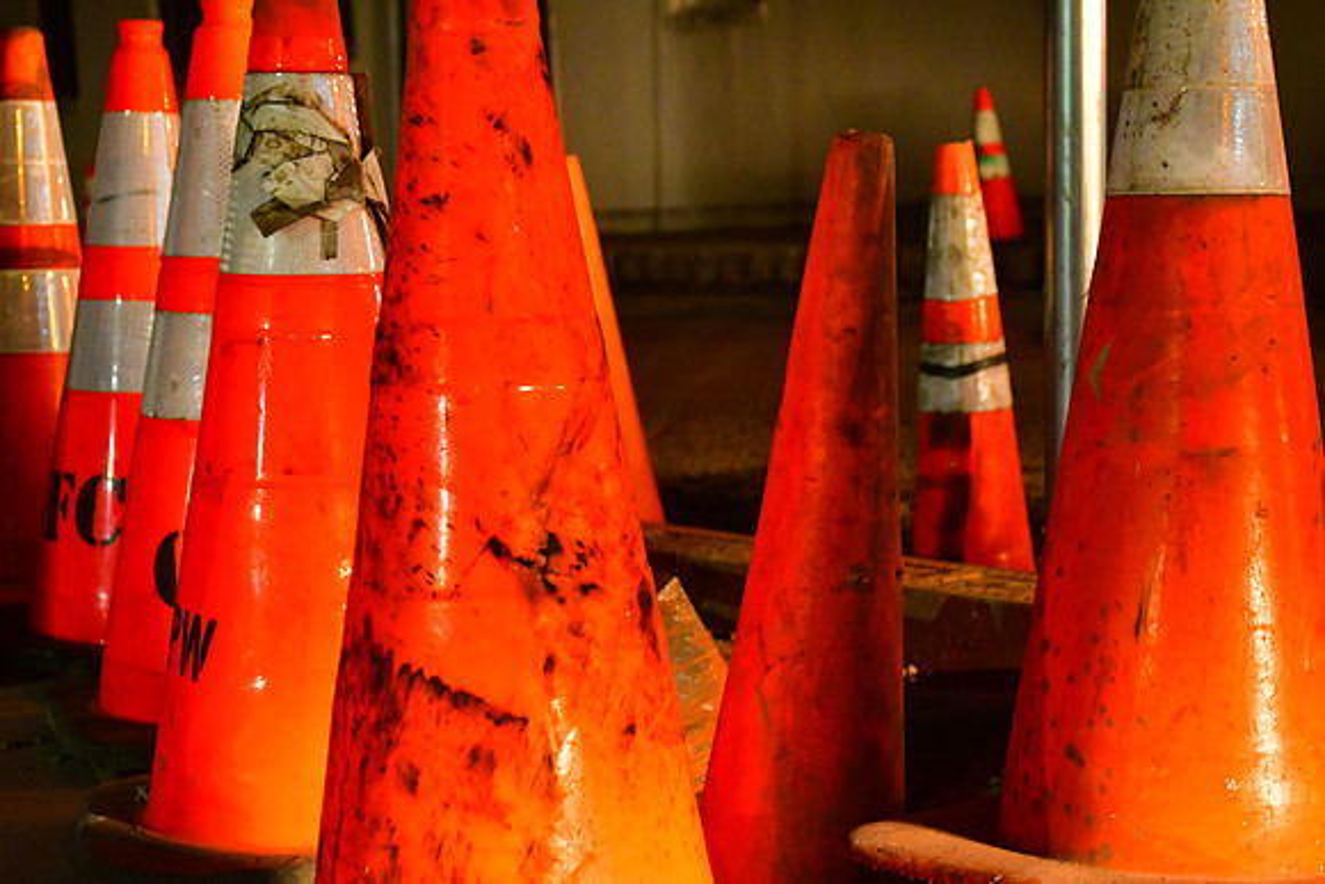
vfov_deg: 18.9
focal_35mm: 72
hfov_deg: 28.1
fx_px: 2650
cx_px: 662
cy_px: 442
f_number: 6.3
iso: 6400
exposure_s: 1/10
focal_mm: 48
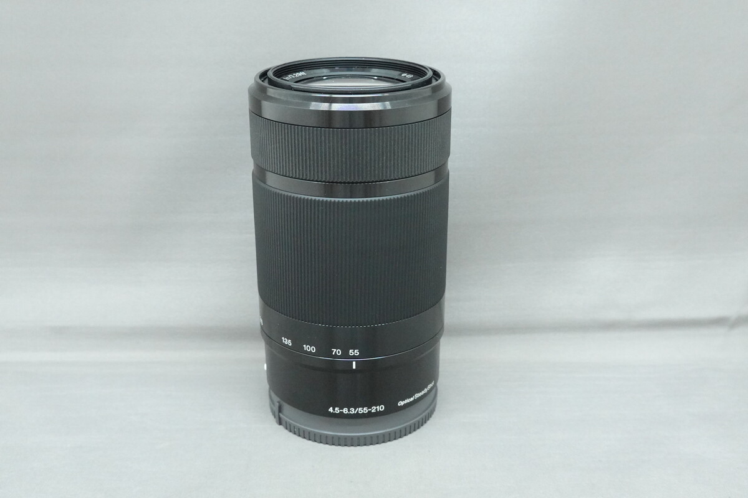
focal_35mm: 43
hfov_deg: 45.4
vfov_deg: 31.2
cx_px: 374
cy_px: 249
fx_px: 893
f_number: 5.6
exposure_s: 1/50
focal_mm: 15.9
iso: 3200
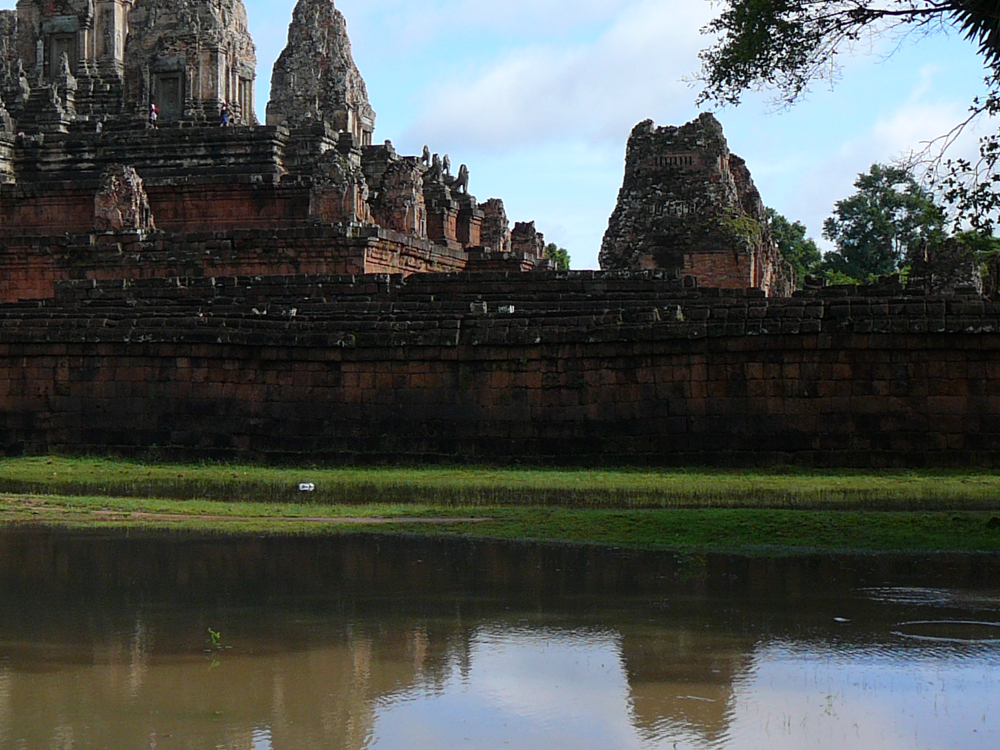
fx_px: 1877
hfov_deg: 29.6
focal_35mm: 65
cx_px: 315
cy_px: 301
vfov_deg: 22.5
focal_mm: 5.6
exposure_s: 1/800
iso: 80
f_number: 3
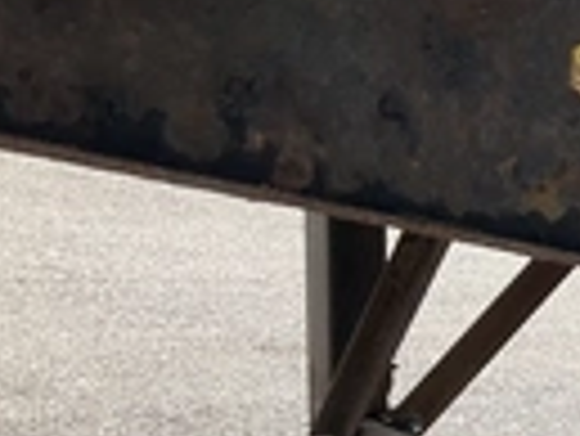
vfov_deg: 15.6
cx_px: 841
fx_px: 1509
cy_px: 566
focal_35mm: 90
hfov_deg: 19.3
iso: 25
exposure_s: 1/358
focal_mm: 3
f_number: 1.8
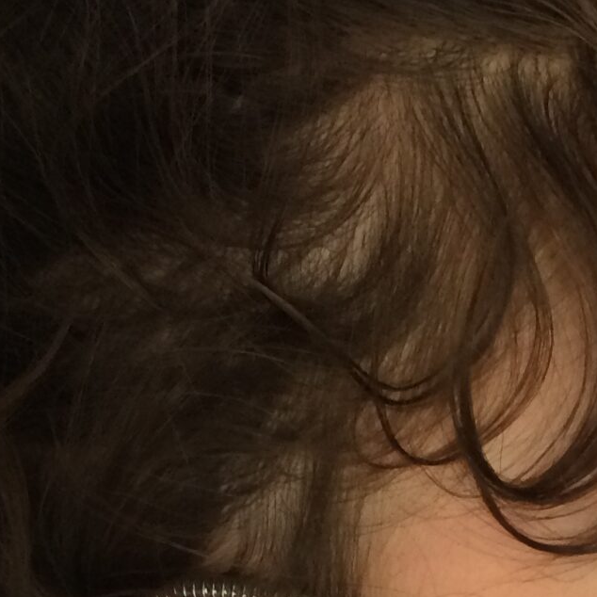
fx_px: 2088
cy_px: 903
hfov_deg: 16.2
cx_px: 443
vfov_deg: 15.1
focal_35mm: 107
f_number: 2.2
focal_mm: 4.12
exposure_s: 1/30
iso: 100
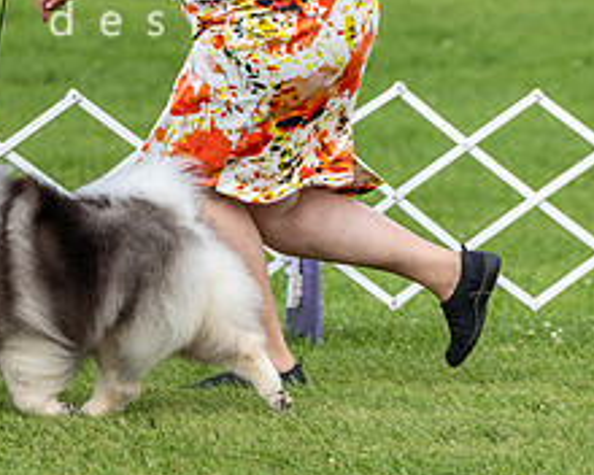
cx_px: -38
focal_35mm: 419
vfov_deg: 3.7
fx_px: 7366
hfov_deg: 4.6
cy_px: 104
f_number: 4.5
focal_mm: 169
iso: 320
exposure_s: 1/1000
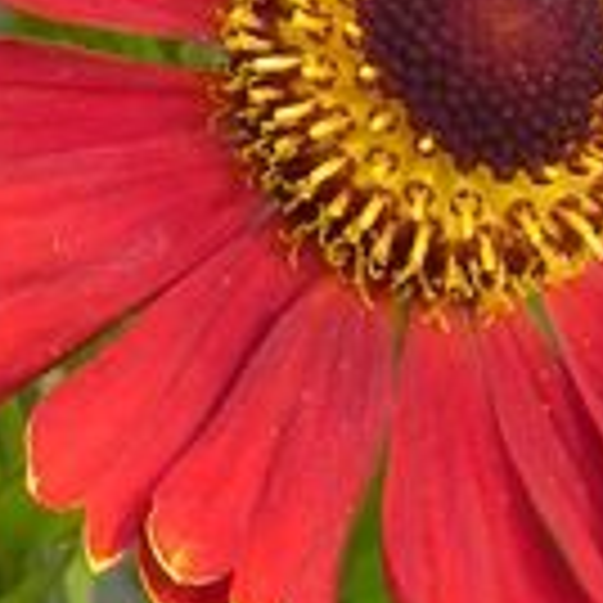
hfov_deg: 3.9
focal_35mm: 450
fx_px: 8869
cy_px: 981
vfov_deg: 3.9
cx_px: 860
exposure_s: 1/320
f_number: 4.5
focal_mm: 15.1
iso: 160
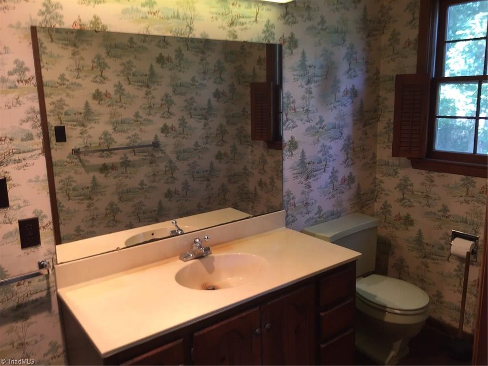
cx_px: 244
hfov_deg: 61.7
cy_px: 183
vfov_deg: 48.2
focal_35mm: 29
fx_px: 409
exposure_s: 1/30
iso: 40
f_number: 2.2
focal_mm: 4.15
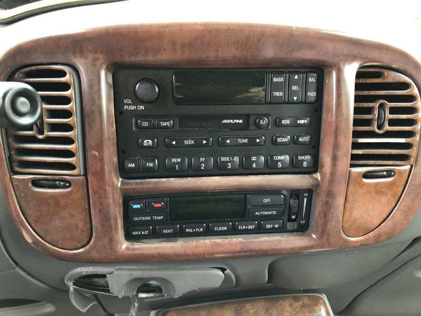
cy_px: 158
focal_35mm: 28
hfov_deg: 63.4
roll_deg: -5.3
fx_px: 341
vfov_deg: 49.7
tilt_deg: -18.9
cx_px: 210
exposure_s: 1/15
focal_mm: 3.99
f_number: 1.8
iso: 100
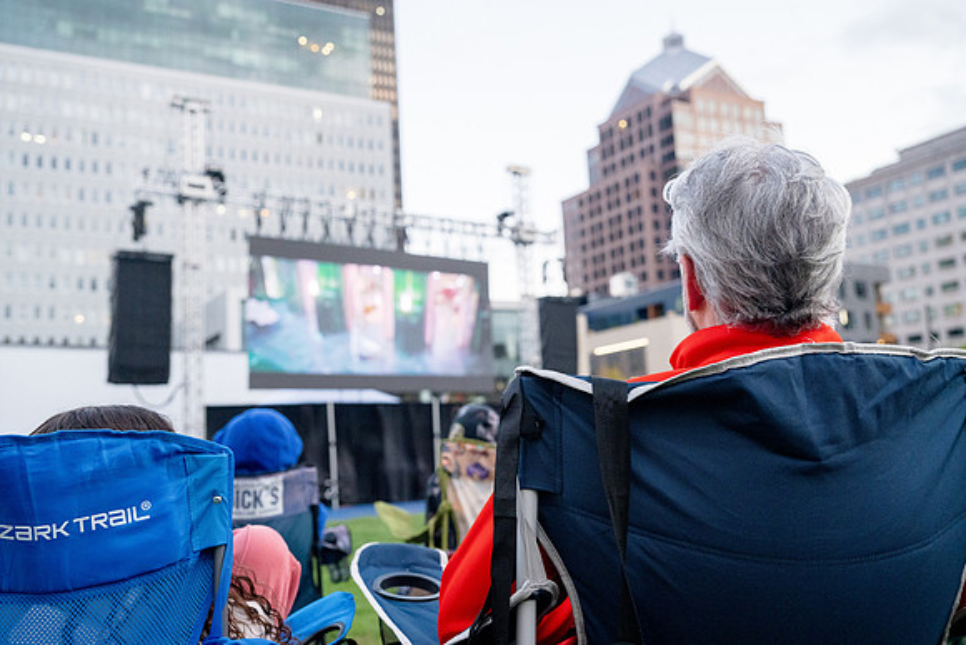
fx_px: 913
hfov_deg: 55.8
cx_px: 483
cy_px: 322
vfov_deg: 38.9
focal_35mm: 34
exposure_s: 1/200
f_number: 4
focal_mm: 34
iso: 3200
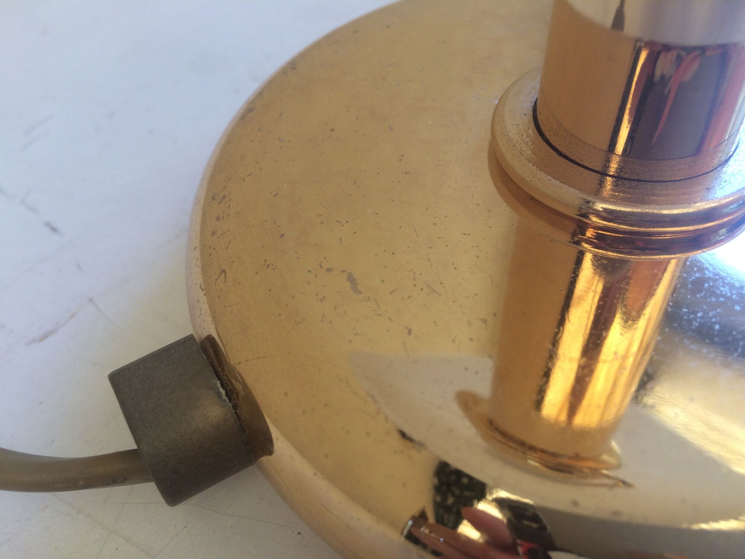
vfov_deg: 48.2
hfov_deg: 61.7
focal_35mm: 29
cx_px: 372
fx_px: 624
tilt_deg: -48.8
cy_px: 280
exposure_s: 1/100
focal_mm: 4.15
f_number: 2.2
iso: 40
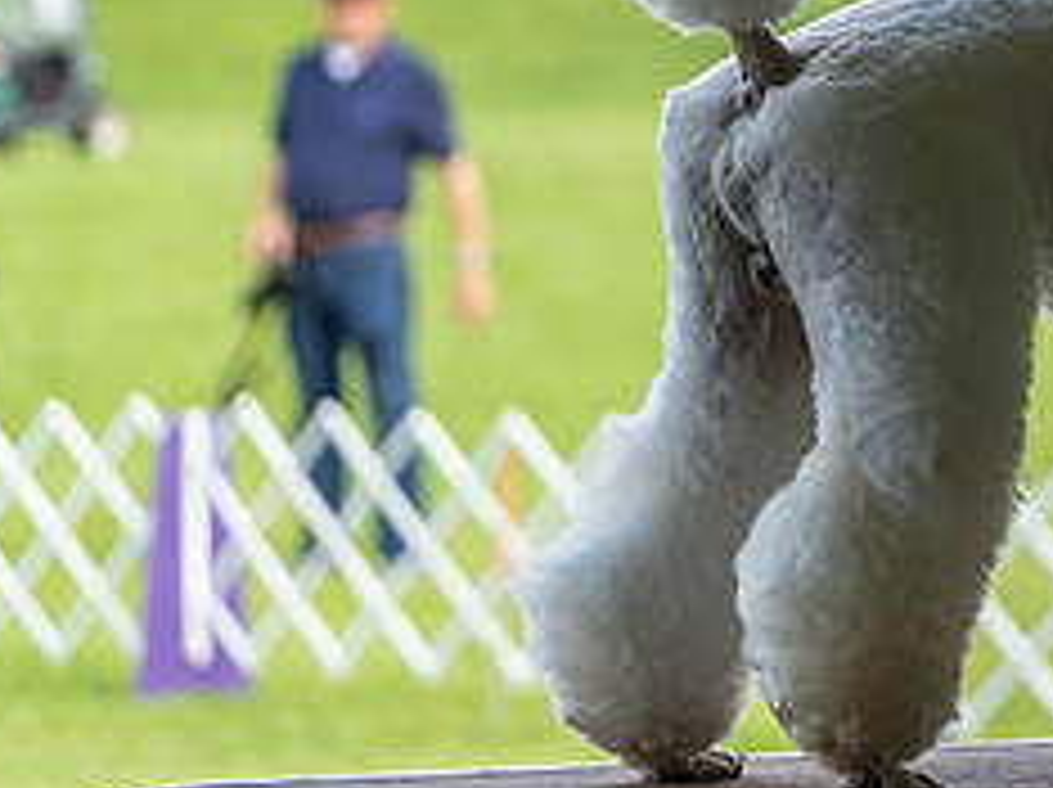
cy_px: -47
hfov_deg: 8.4
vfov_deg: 6.3
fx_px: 7111
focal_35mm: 234
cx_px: 1238
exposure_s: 1/1000
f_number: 4
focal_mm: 98
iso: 320
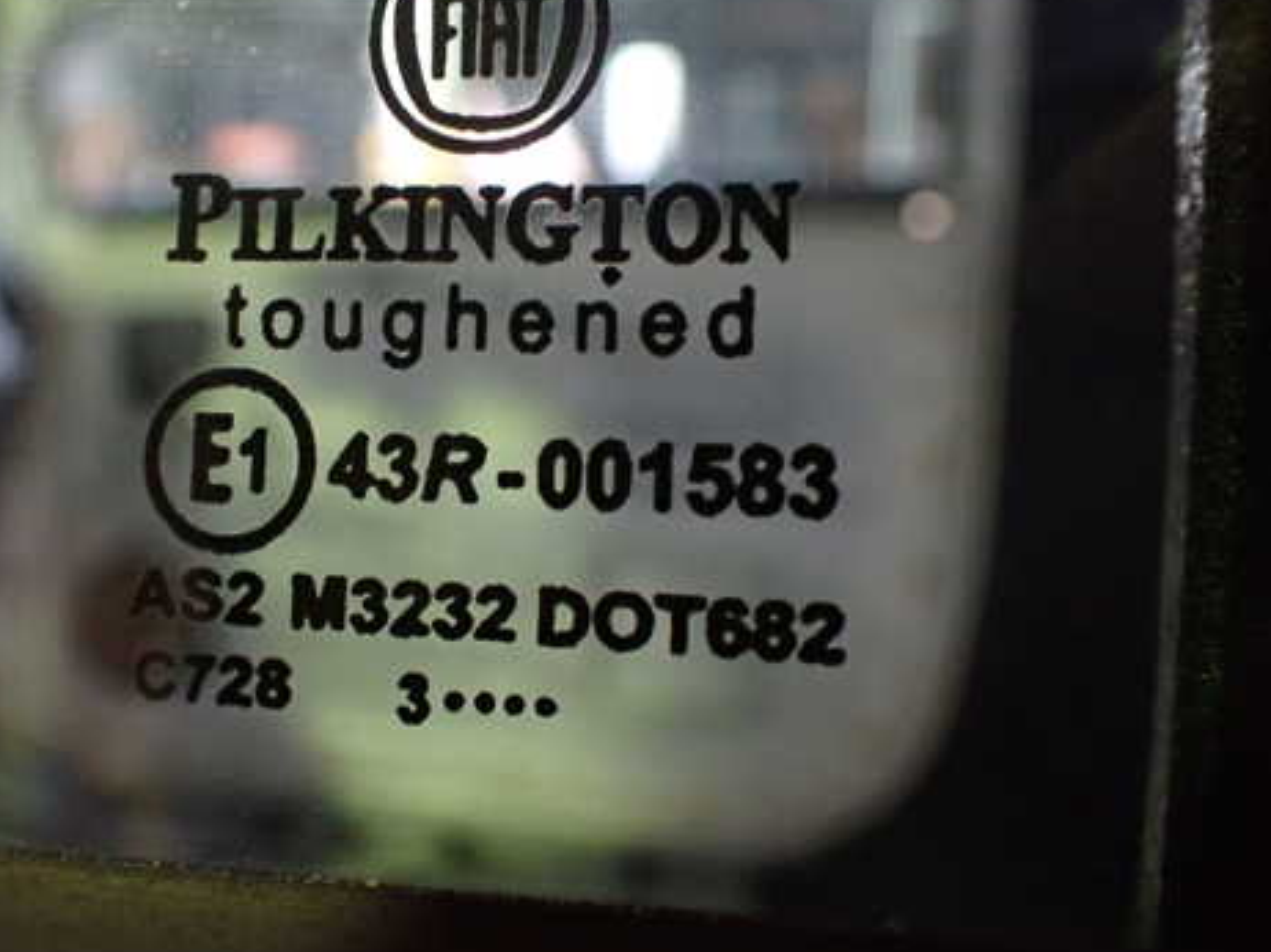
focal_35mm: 39
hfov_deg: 47.5
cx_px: 487
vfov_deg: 36.7
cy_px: 424
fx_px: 1431
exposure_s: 1/50
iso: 800
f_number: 2.3
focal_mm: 5.4
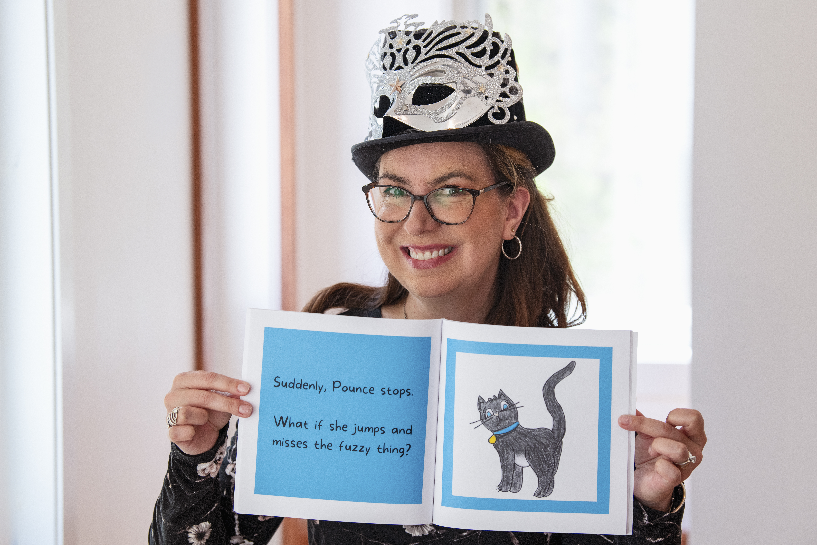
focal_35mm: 110
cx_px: 408
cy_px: 272
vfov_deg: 12.5
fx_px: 2496
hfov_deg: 18.6
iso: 640
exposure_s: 1/160
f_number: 5
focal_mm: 110
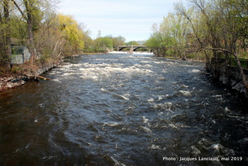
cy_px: 83
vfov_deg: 48.1
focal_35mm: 27
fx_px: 186
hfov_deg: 67.3
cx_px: 124
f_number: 14
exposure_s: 1/50
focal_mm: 18
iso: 100
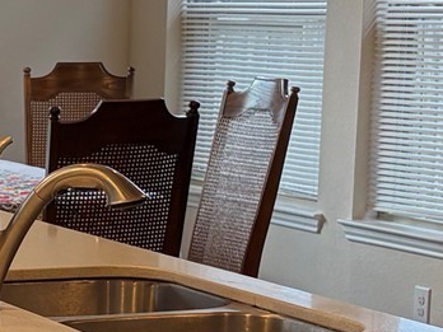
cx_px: -84
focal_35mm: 153
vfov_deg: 9.6
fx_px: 1958
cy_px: 346
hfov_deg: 12.6
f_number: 1.6
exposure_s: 1/120
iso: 80
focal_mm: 5.96
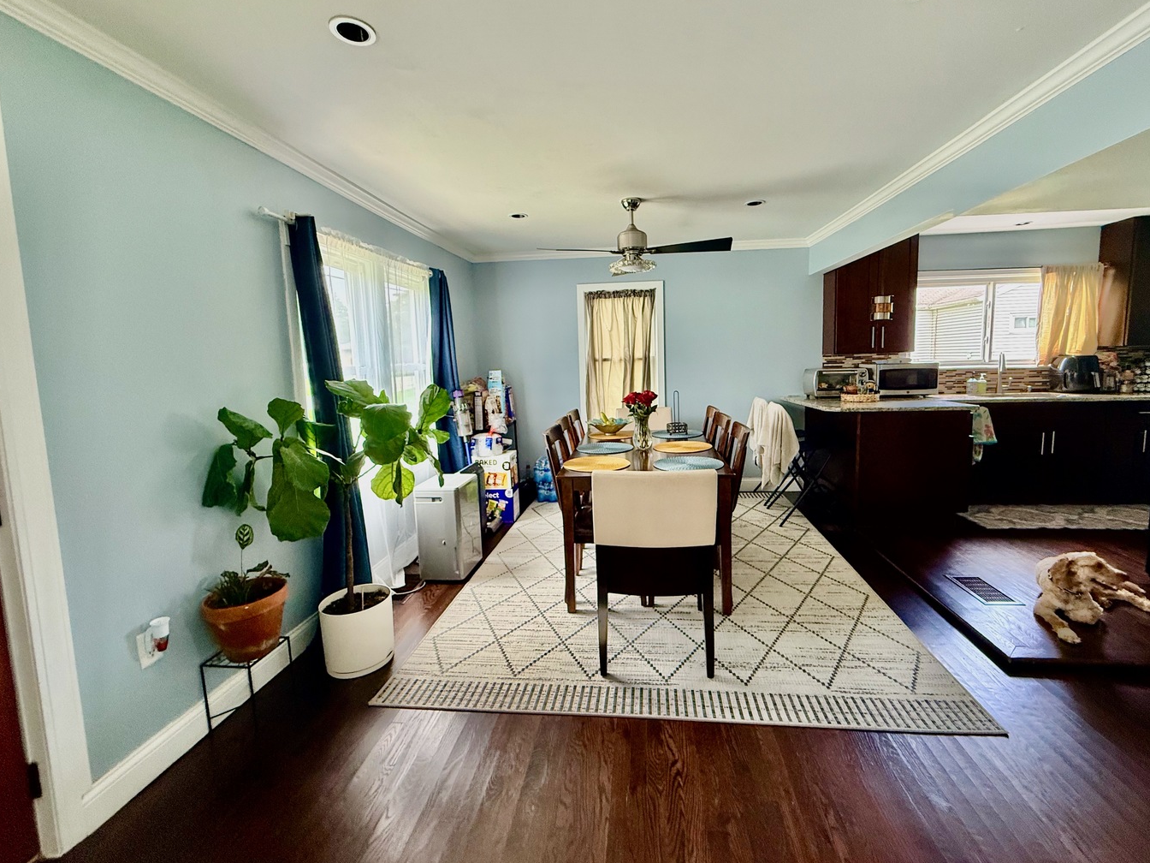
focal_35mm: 15
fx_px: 498
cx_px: 604
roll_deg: +1.2
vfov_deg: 81.7
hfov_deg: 98.1
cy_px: 410
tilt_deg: -5.9
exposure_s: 1/99
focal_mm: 2.22
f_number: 2.2
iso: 320
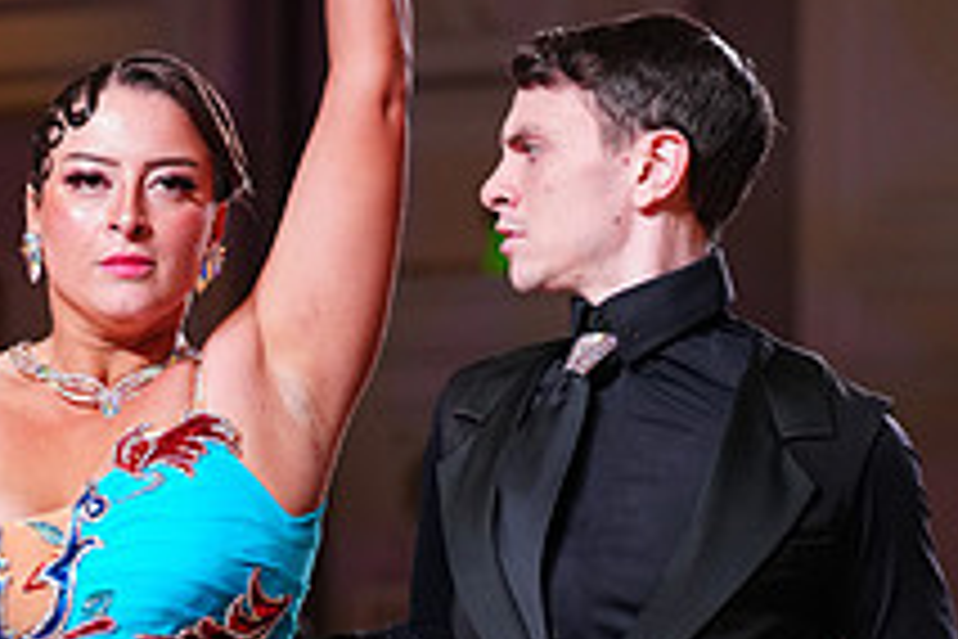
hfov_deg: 10.8
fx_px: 5082
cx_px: 286
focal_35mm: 191
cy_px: 963
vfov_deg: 7.1
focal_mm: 70
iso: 1250
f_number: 2.8
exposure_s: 1/400
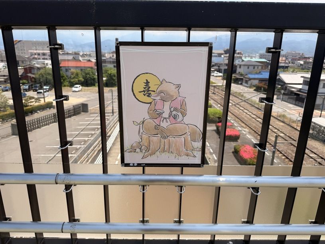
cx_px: 162
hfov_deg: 71.6
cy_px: 122
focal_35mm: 24
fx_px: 225
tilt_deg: -15.6
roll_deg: -1.1
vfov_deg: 56.8
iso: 80
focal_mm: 6.76
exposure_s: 1/4405
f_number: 1.78
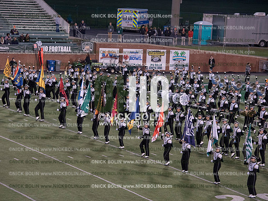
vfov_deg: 9.7
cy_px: 101
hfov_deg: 12.9
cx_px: 131
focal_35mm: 153
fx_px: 1185
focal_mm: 140
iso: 2000
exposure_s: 1/400
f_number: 5.6
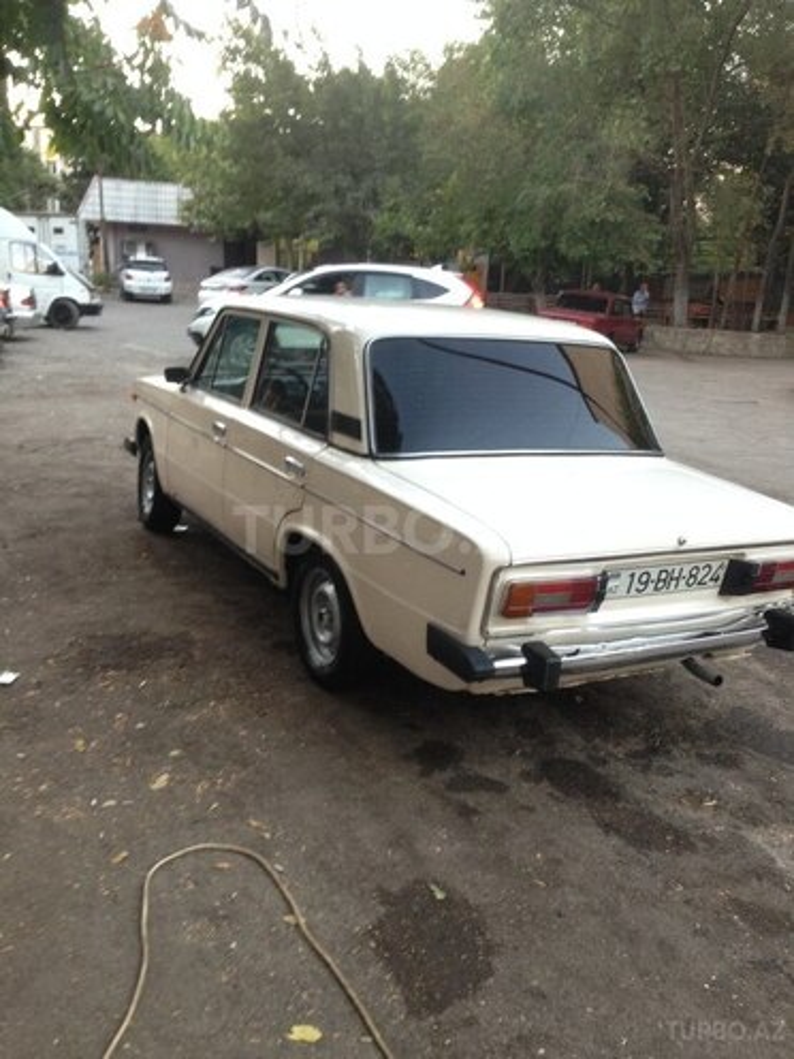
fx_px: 1009
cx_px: 397
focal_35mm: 33
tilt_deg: -9.4
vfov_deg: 55.4
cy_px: 530
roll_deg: -2.1
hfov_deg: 42.9
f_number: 2.4
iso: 125
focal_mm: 4.12
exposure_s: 1/20
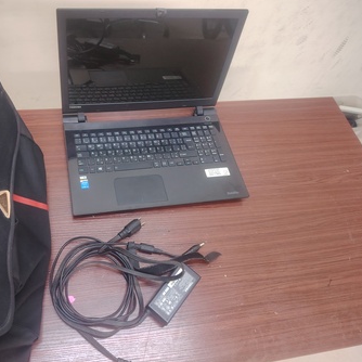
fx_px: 343
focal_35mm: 29
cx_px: 123
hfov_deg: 54.6
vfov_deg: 55.6
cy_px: 178
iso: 3941
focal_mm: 5.25
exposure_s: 1/25
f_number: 1.75
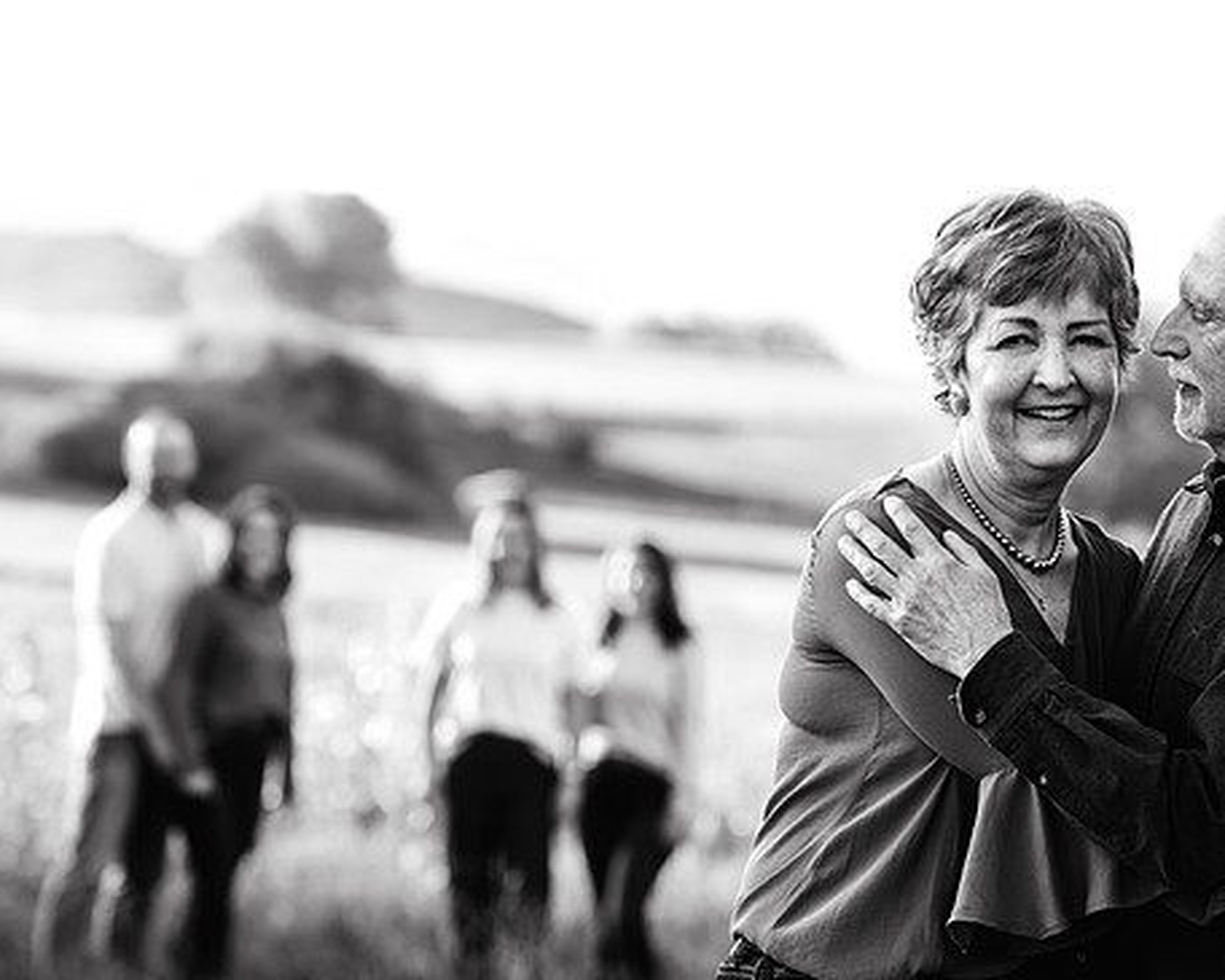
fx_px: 5947
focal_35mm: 164
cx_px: 647
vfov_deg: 9.4
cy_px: 576
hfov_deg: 11.8
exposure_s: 1/160
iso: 125
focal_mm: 122
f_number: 4
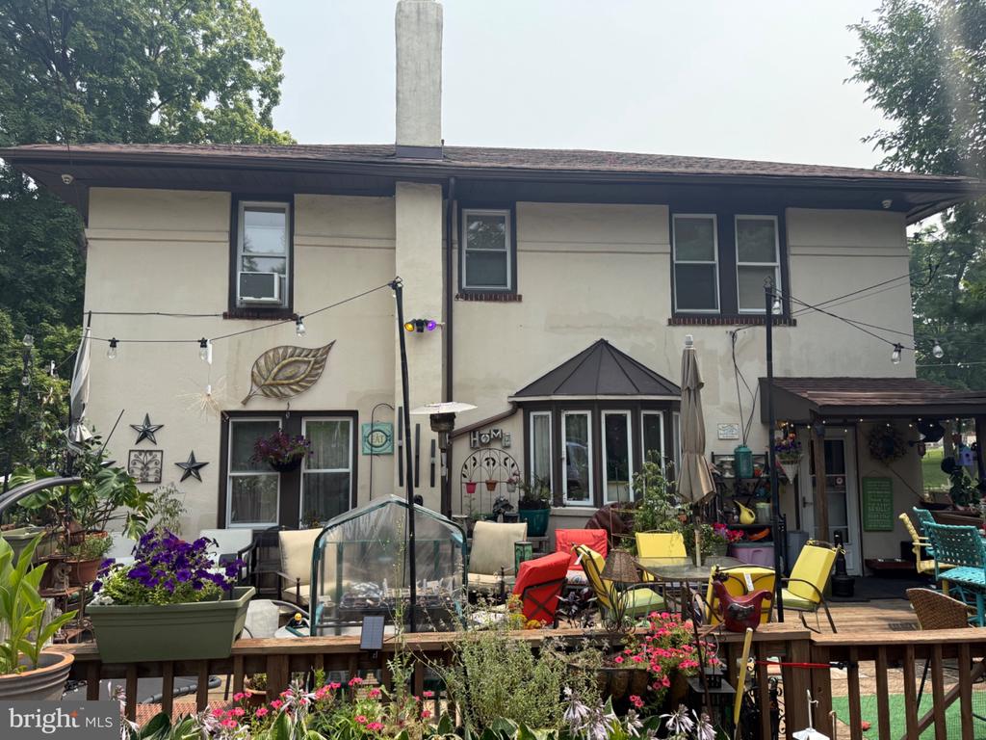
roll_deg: -0.4
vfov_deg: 56.8
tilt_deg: +7.4
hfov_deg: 71.6
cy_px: 370
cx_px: 493
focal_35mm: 24
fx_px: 684
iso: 125
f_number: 1.78
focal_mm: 6.76
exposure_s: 1/3759
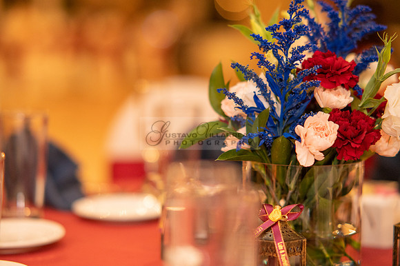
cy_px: 133
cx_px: 200
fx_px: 944
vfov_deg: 16.1
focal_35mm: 85
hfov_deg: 23.9
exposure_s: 1/200
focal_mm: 85
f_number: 1.8
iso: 2500
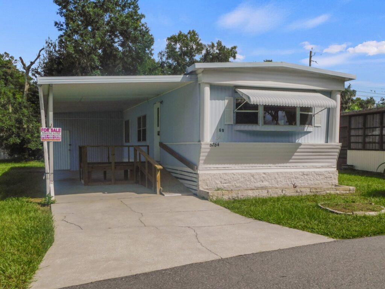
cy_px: 144
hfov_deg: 51.4
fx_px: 400
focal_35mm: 36
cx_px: 192
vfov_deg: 39.7
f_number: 7
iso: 125
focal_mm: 6.3
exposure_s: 1/500
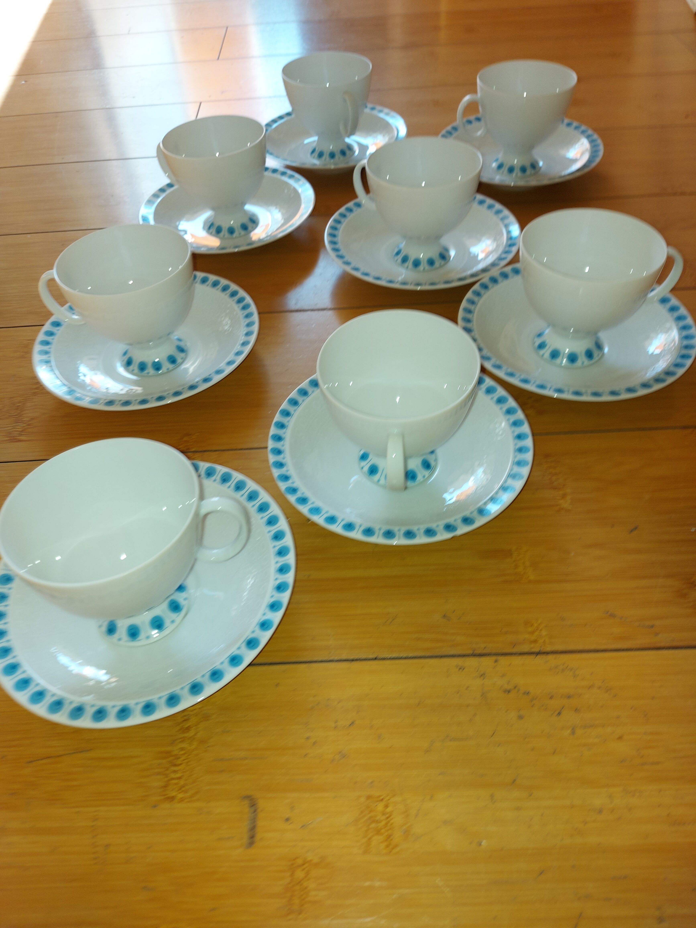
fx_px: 643
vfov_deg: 71.6
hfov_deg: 56.8
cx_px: 348
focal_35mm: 24
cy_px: 464
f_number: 1.8
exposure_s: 1/60
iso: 32
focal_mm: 5.23
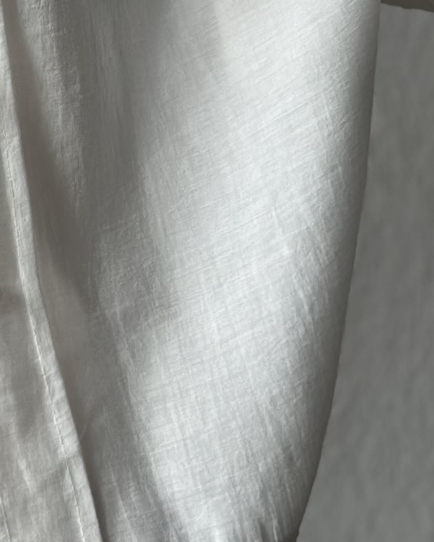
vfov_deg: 13.0
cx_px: -101
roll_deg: -0.3
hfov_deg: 10.7
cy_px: -198
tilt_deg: +4.8
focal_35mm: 142
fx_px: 2280
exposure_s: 1/167
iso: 64
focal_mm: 6.86
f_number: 1.78
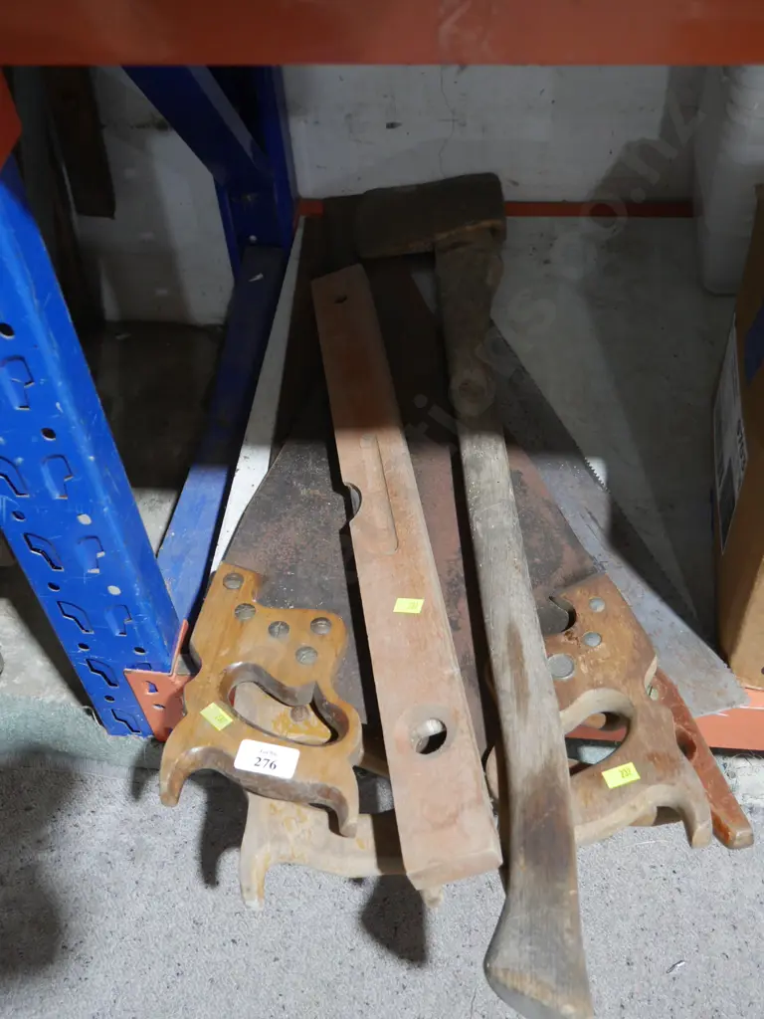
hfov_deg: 39.7
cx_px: 382
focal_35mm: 36
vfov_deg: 51.4
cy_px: 510
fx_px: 1059
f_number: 4
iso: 1250
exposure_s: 1/60
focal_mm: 18
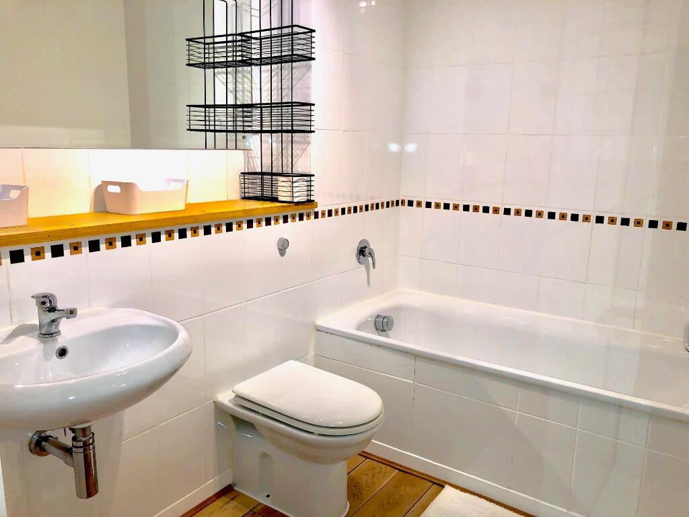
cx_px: 344
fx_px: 557
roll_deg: -0.1
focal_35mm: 28
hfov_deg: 63.4
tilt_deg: -11.8
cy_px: 258
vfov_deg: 49.7
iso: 64
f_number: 1.8
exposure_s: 1/100
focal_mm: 3.99
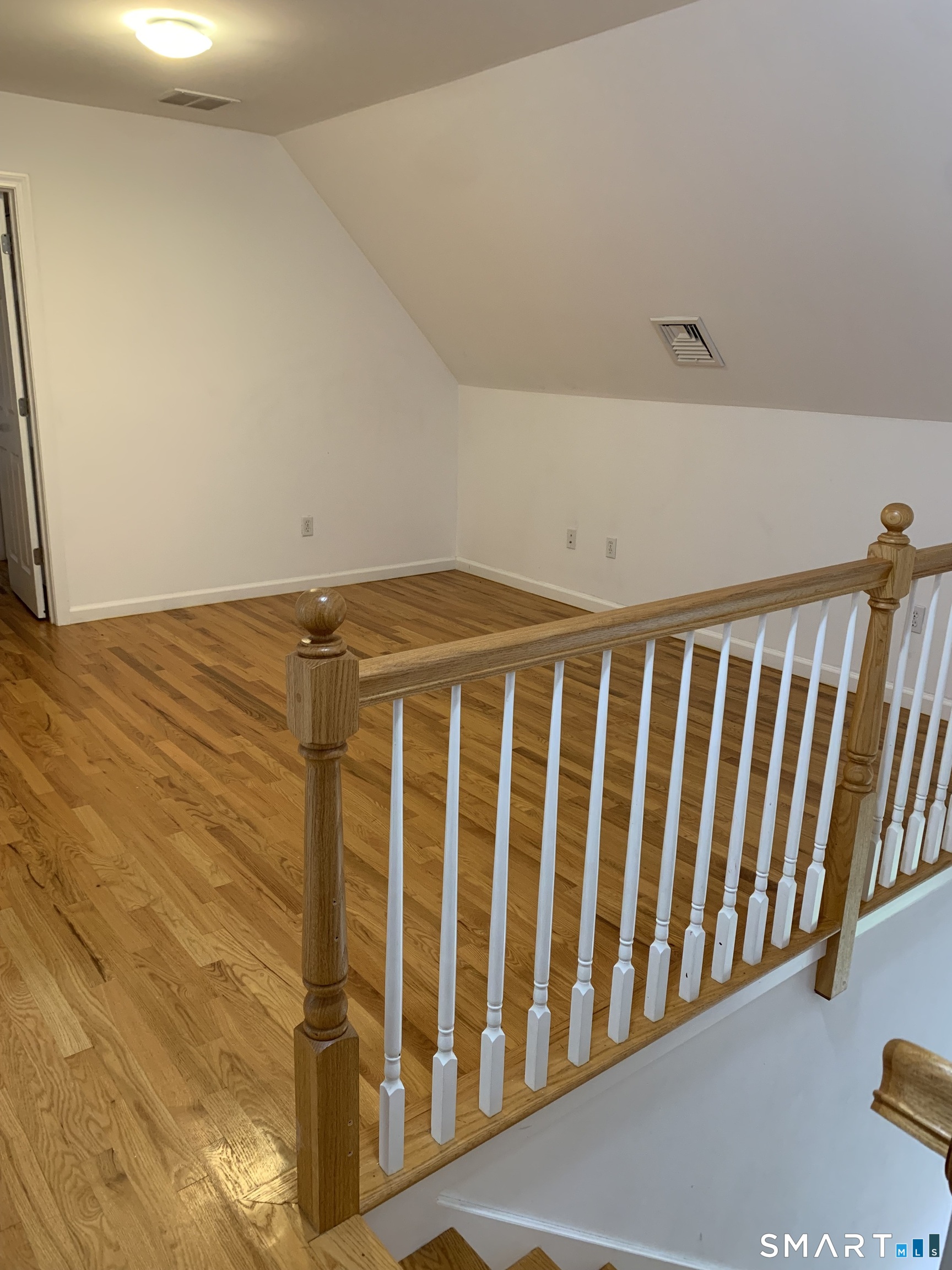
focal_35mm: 26
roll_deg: -1.5
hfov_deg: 53.1
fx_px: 953
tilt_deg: -15.2
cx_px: 476
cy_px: 635
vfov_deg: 67.3
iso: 200
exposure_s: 1/60
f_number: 1.8
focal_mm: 4.25
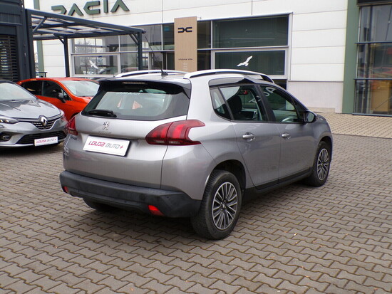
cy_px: 147
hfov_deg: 50.1
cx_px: 196
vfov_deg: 38.7
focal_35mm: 37
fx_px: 419
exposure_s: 1/80
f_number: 3.3
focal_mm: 6.6
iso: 100
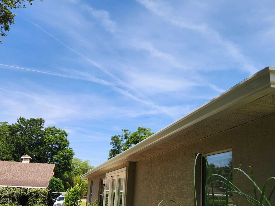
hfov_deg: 49.9
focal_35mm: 37
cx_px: 160
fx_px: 294
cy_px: 138
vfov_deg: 38.2
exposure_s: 1/1339
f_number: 1.8
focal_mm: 5.4
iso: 20
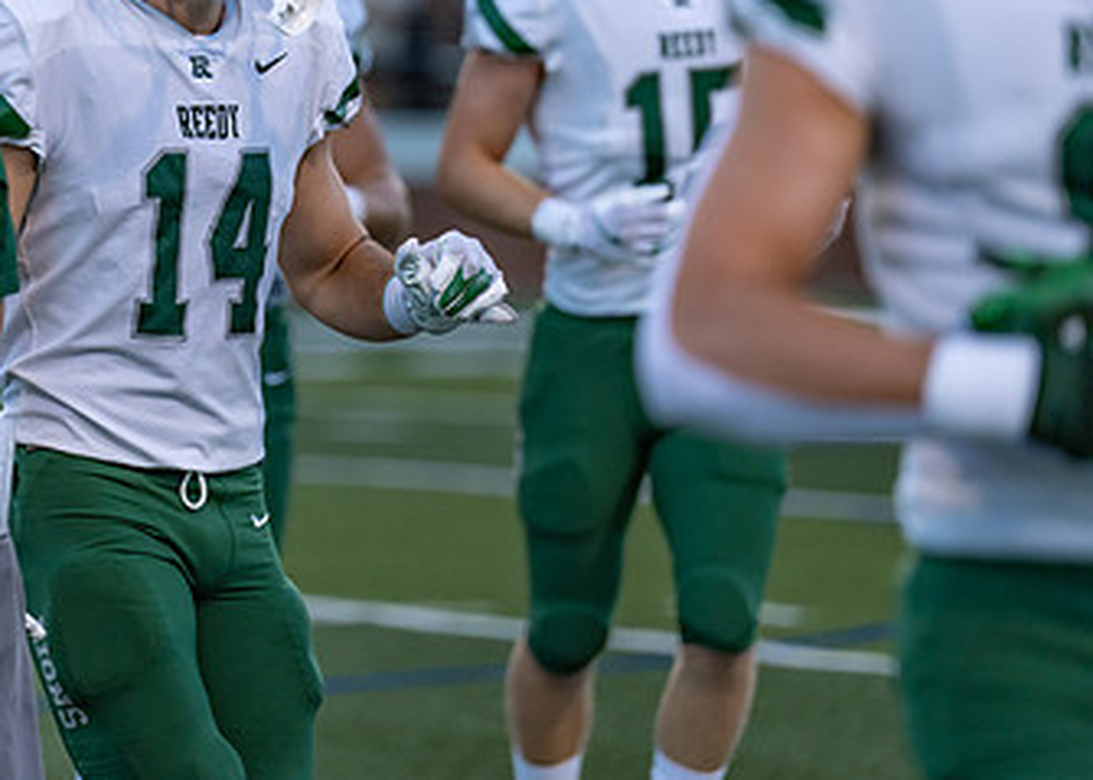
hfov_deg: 6.5
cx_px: 176
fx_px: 9557
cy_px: 147
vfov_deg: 4.7
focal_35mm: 308
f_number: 2.8
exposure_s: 1/1250
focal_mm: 170
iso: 500
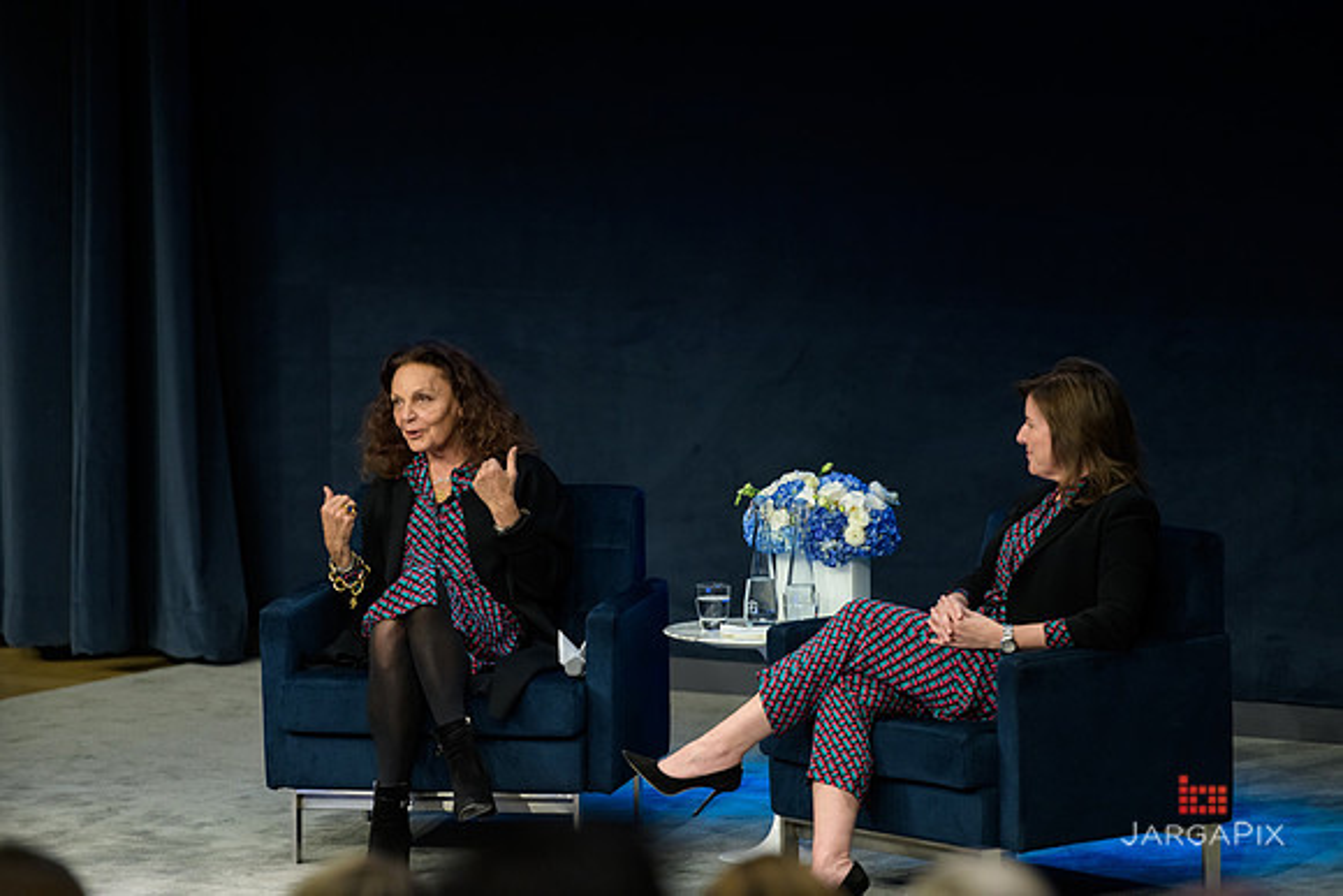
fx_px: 7463
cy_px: 448
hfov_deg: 10.3
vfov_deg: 6.9
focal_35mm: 200
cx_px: 672
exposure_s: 1/200
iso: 1000
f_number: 3.2
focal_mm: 200
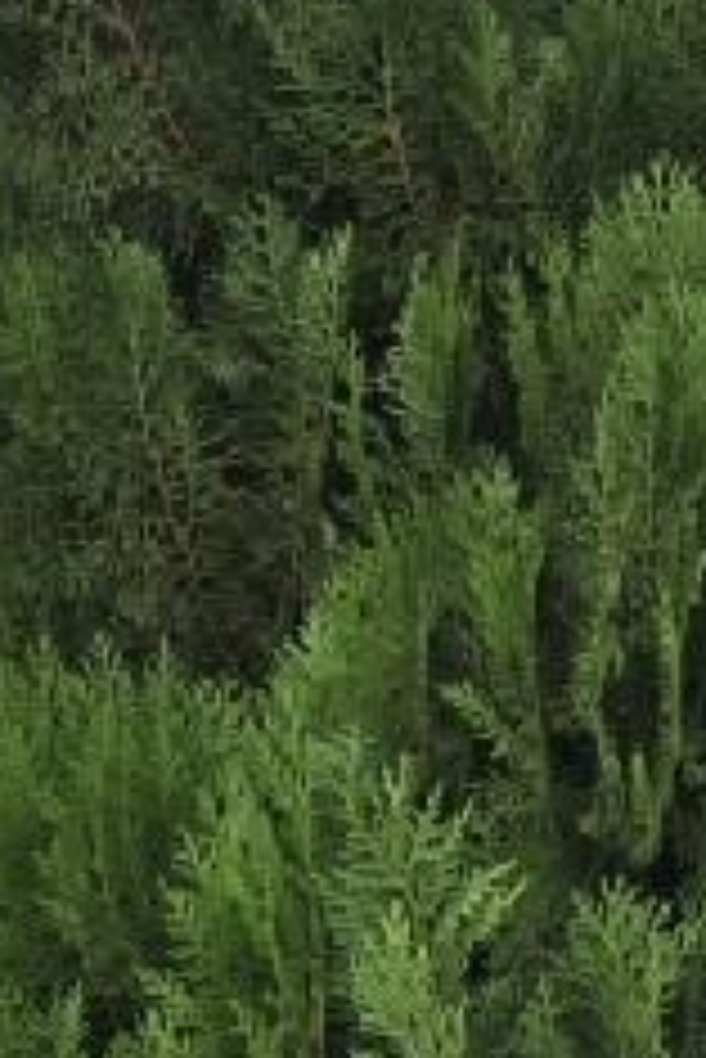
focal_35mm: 61
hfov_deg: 22.1
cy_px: 1139
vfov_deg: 29.8
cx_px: 531
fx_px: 1792
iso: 80
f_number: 1.7
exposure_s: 1/182
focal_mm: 6.3
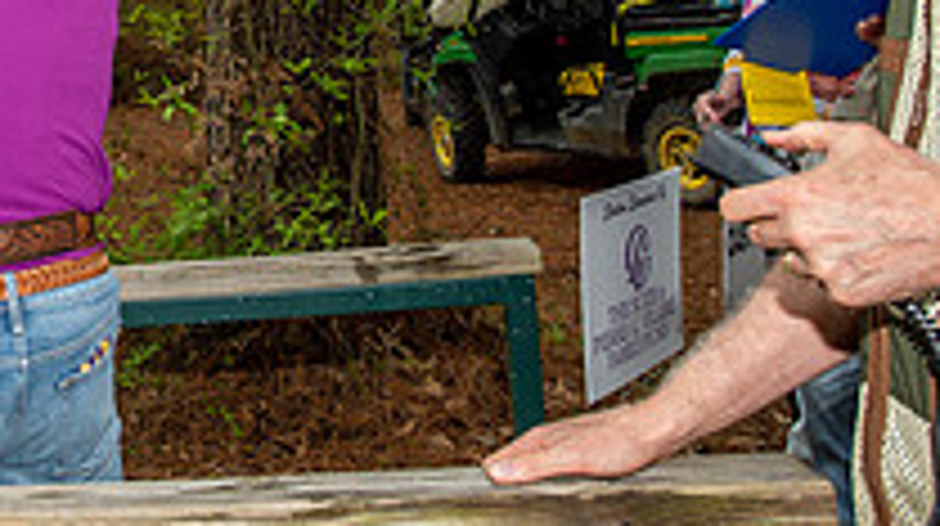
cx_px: -81
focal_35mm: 64
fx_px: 1593
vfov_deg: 18.3
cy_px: -4
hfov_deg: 29.7
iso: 400
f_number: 6.3
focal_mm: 22
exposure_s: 1/320
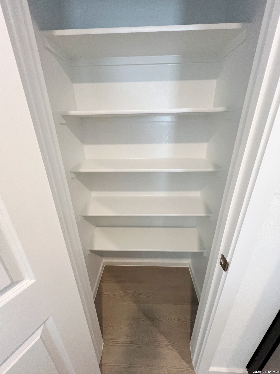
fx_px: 140
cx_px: 140
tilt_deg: -22.6
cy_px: 187
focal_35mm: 13
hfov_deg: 89.9
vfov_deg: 106.2
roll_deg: +0.5
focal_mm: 1.57
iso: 125
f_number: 1.8
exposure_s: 1/60
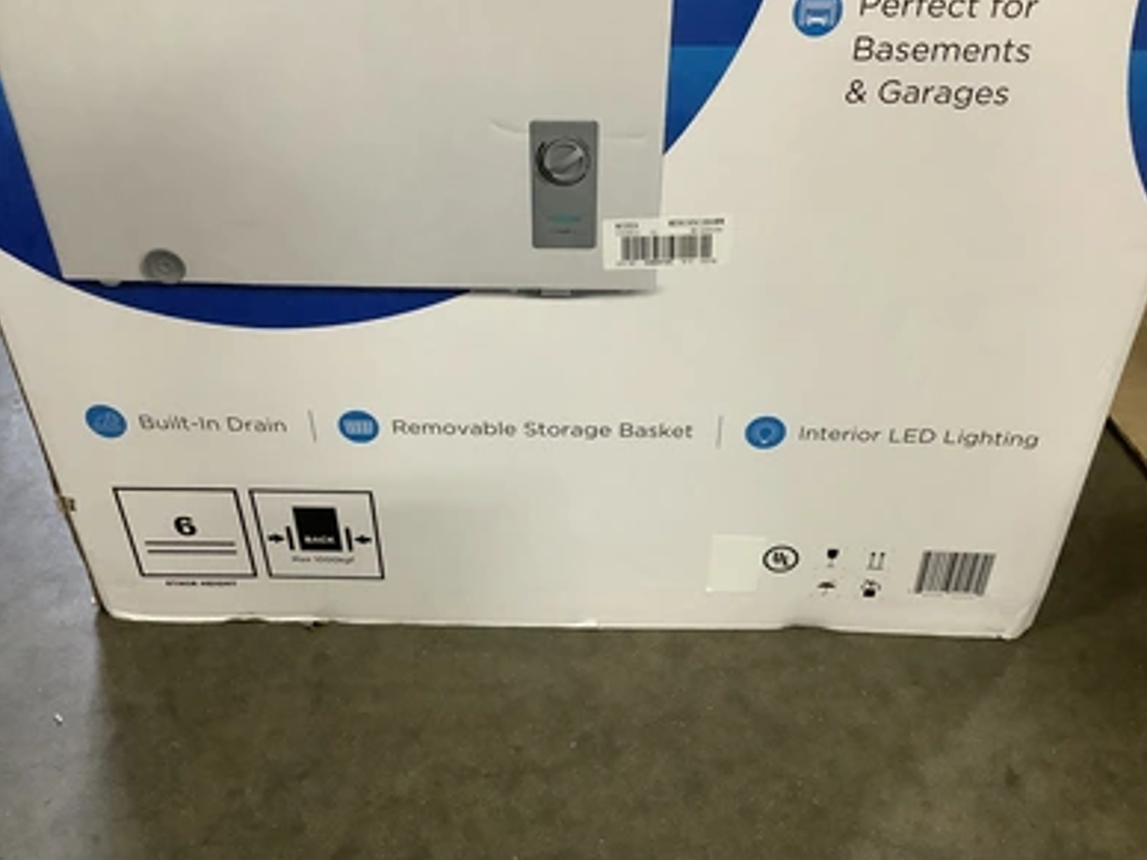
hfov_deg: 56.8
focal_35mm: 32
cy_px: 420
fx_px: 1060
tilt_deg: -34.6
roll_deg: -0.7
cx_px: 588
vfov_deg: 44.2
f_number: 2.4
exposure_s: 1/60
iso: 320
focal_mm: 3.3
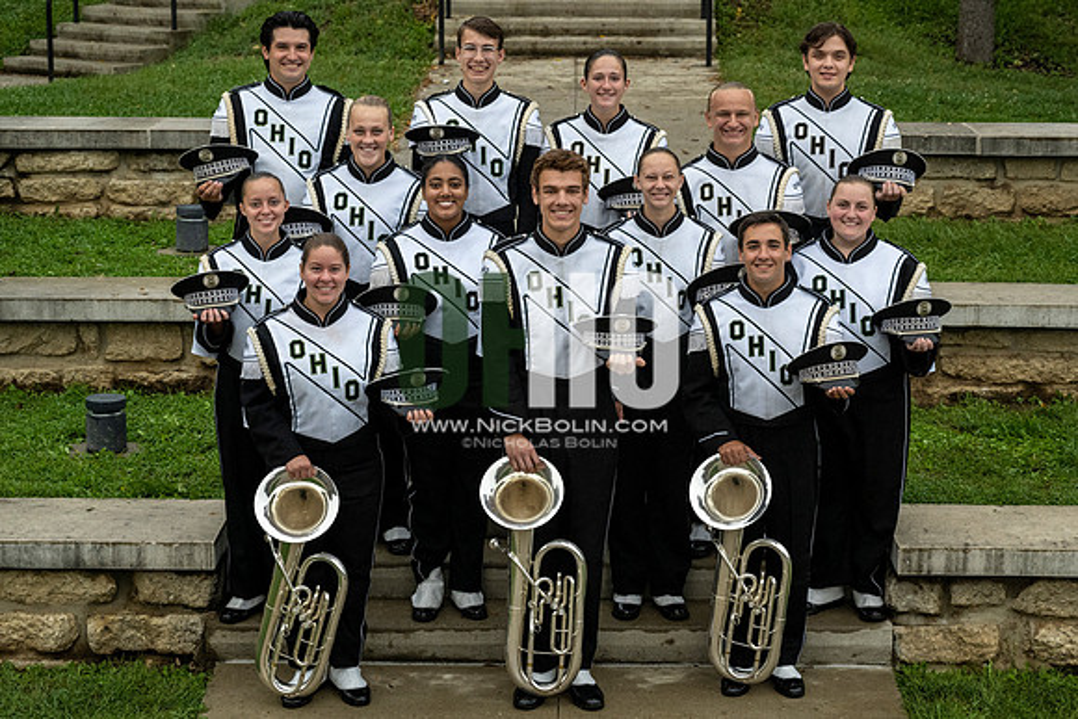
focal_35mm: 78
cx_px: 535
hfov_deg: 26.0
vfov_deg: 17.5
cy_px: 339
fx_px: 2339
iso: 1250
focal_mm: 62
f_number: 4
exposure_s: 1/400
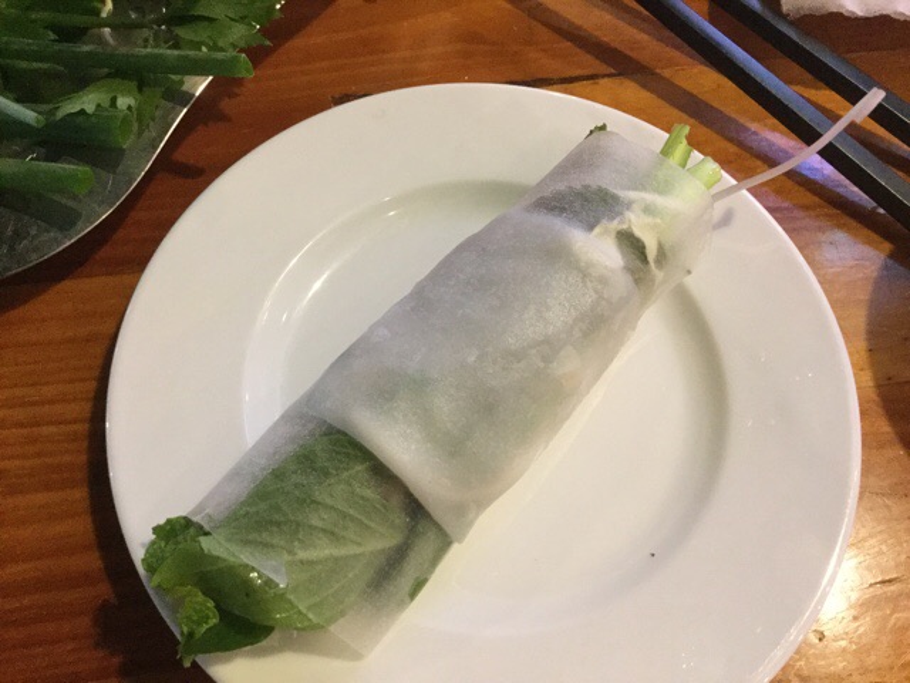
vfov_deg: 45.4
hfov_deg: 58.4
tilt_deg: -66.4
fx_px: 815
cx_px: 455
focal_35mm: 31
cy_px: 342
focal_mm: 3.3
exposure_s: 1/17
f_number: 2.4
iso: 250
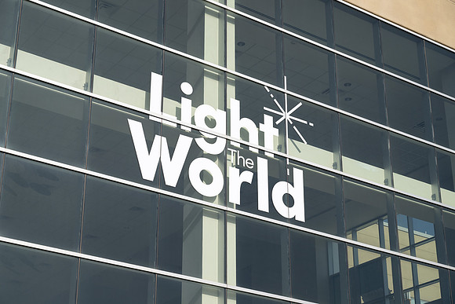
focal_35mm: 70
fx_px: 885
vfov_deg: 19.5
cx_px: 228
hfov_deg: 28.8
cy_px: 152
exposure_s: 1/1250
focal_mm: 70
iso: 200
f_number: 8
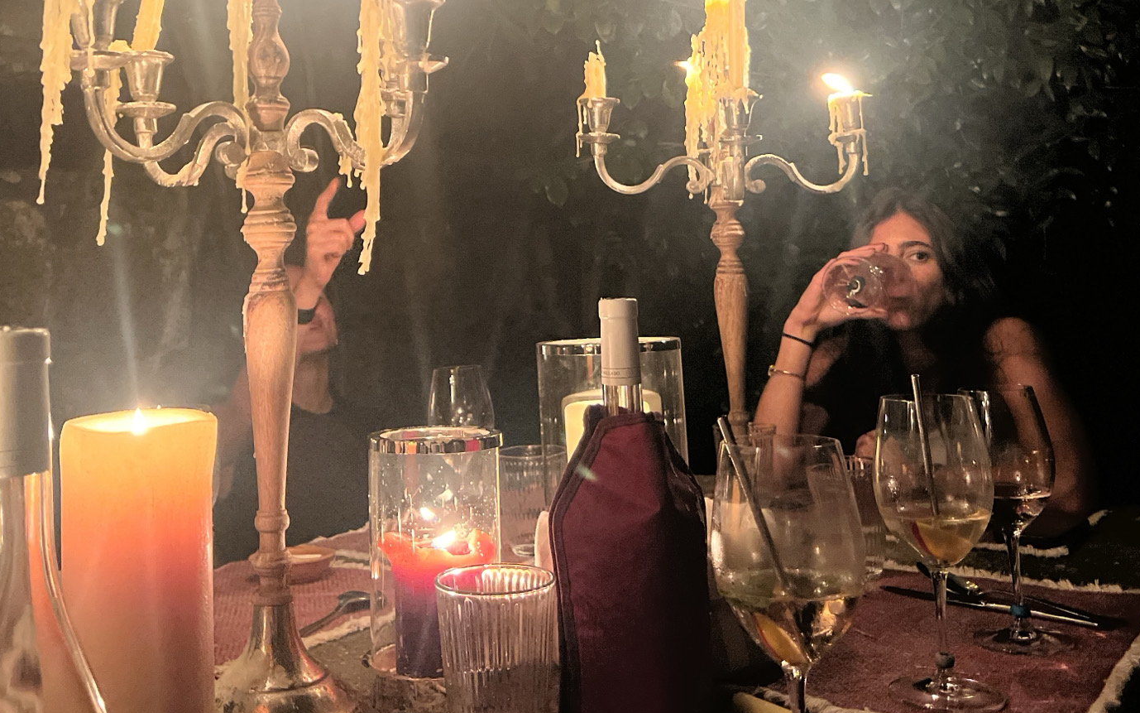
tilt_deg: +5.5
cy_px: 151
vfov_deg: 31.2
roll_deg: +2.9
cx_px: 481
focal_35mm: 40
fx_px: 1243
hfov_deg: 49.1
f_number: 1.5
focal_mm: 5.7
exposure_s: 1/32
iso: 640
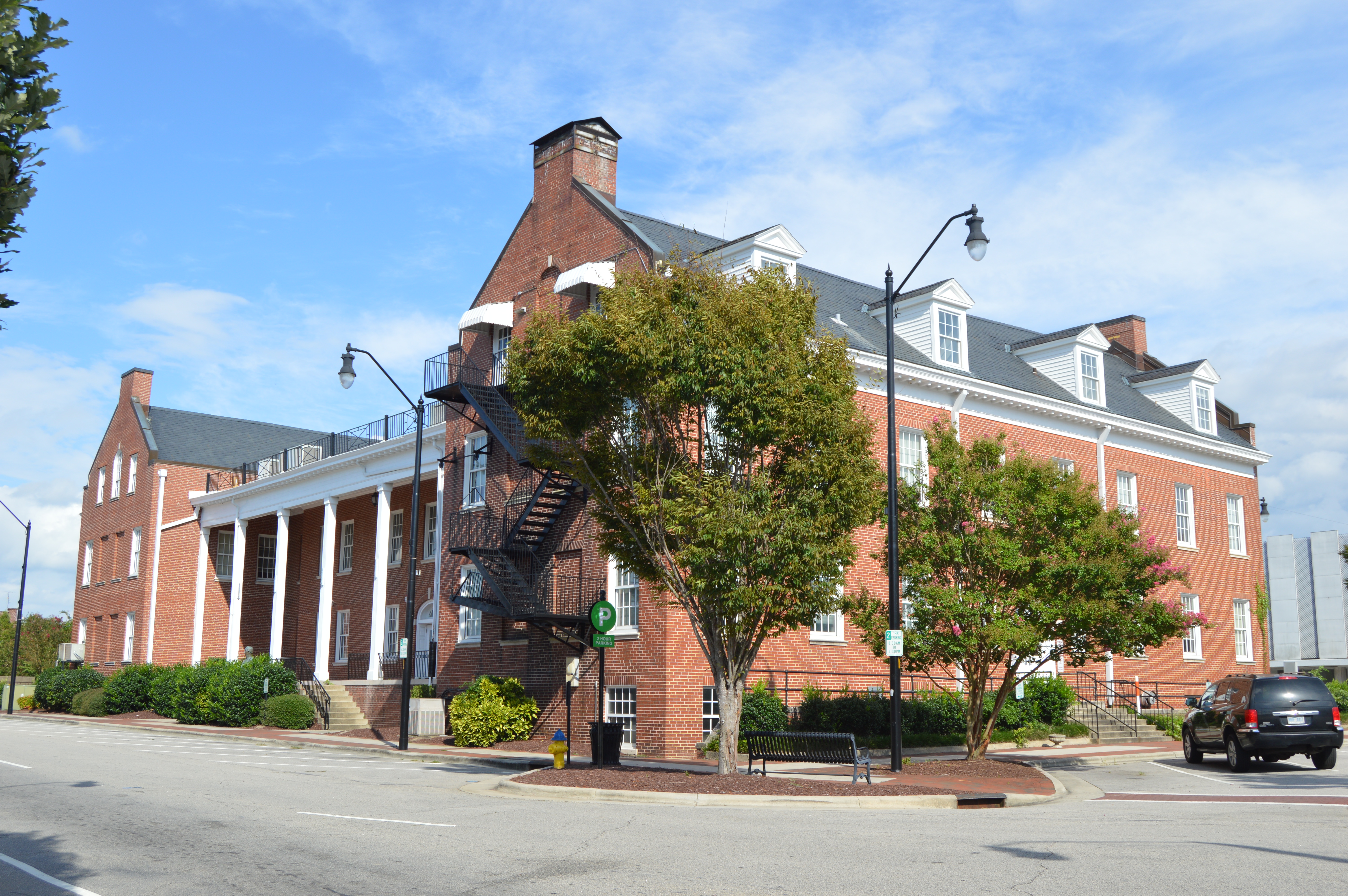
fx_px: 1347
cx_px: 674
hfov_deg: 53.2
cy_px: 448
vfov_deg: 36.8
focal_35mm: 36
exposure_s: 1/250
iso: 100
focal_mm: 24
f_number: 8
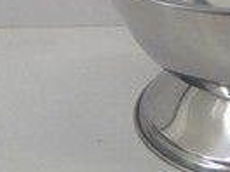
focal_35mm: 155
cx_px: 284
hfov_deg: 12.4
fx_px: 1030
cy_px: 17
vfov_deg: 9.5
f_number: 4
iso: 160
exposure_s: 1/40
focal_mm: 9.13
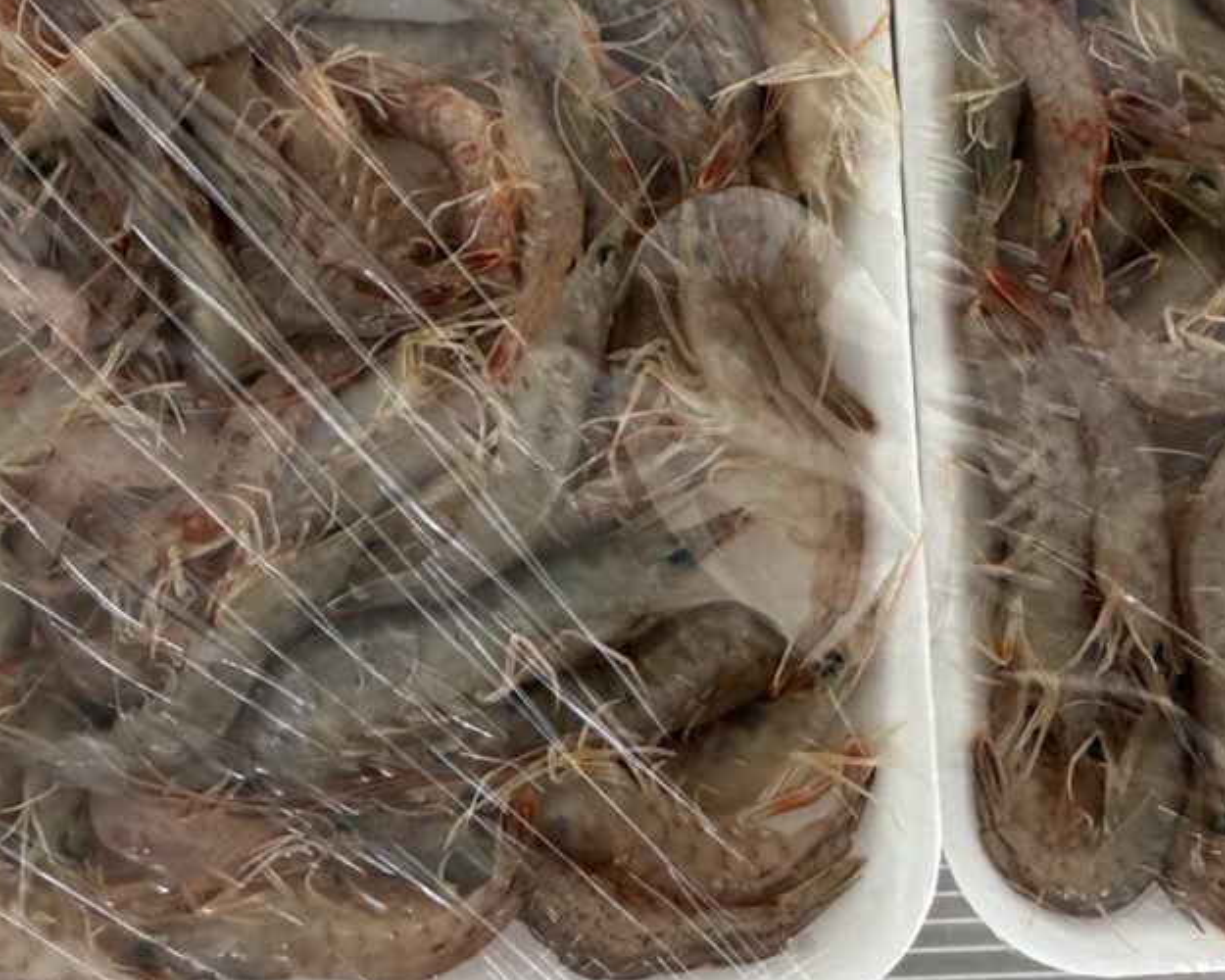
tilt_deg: -71.7
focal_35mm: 40
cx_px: 840
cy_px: 267
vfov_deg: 36.6
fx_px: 1450
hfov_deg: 44.9
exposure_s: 1/60
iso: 200
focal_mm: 2.22
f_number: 2.2
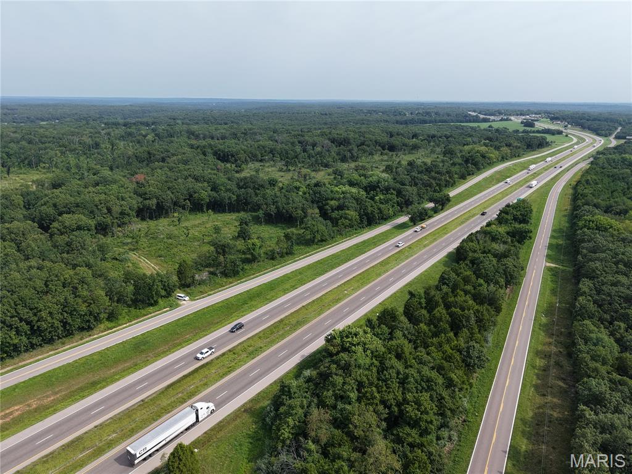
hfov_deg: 71.6
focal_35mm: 24
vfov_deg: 56.8
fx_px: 438
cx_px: 316
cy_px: 237
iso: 200
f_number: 1.8
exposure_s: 1/4000
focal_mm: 8.67
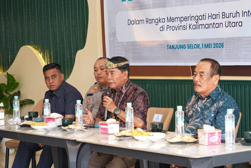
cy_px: 84
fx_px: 718
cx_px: 126
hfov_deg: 19.8
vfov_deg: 13.3
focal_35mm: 103
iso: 2000
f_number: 6.3
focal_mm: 103
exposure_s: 1/100
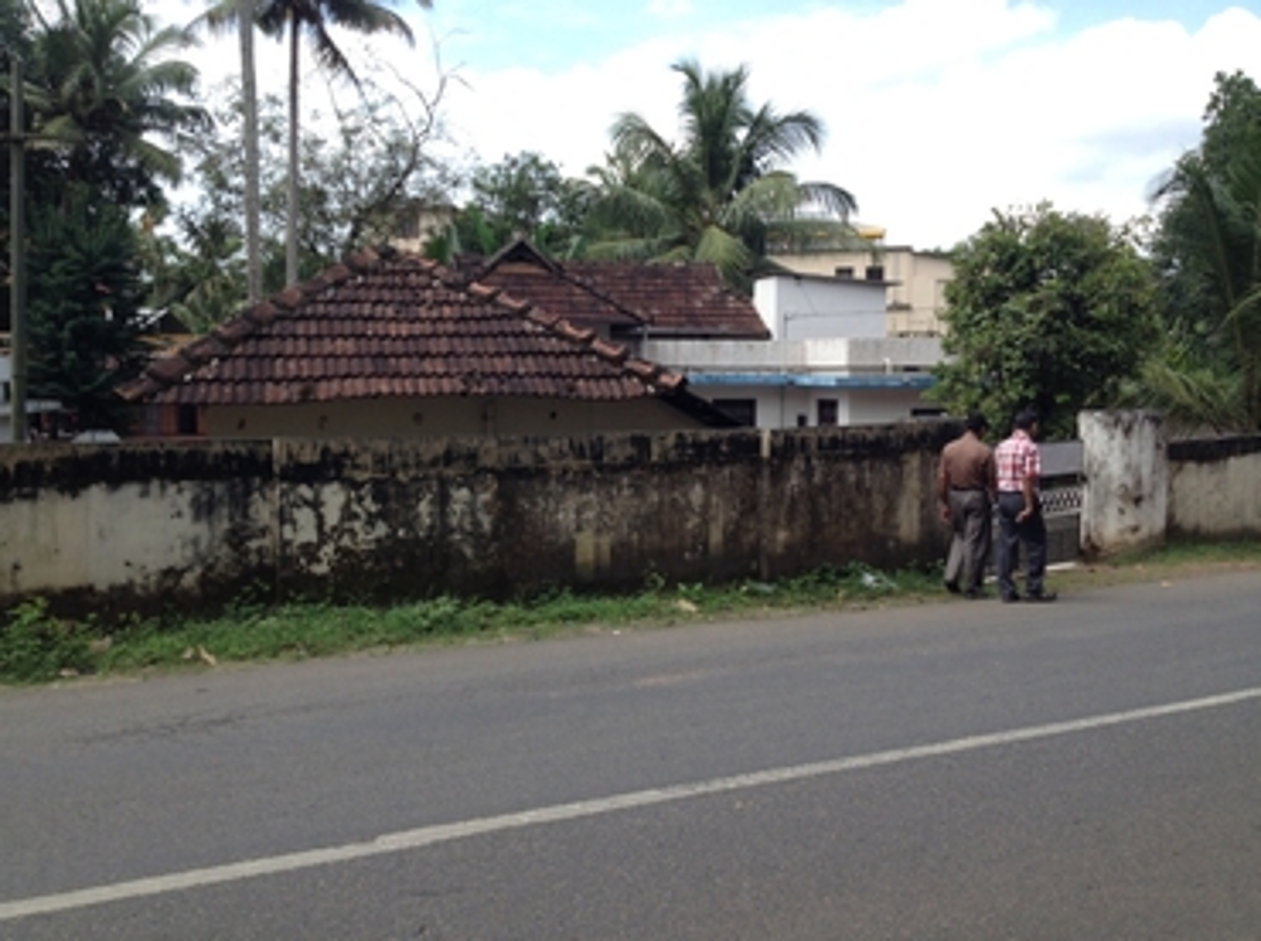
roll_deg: -0.5
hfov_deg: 52.7
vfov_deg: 40.6
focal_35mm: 35
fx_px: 1273
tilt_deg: -4.0
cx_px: 630
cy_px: 470
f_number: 2.4
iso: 50
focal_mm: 4.28
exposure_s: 1/951
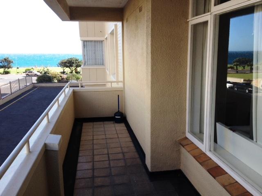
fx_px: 265
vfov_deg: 40.7
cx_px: 131
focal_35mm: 35
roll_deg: -0.3
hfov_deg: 52.6
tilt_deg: -10.5
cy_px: 98
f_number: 2.4
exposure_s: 1/354
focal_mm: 4.28
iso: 50
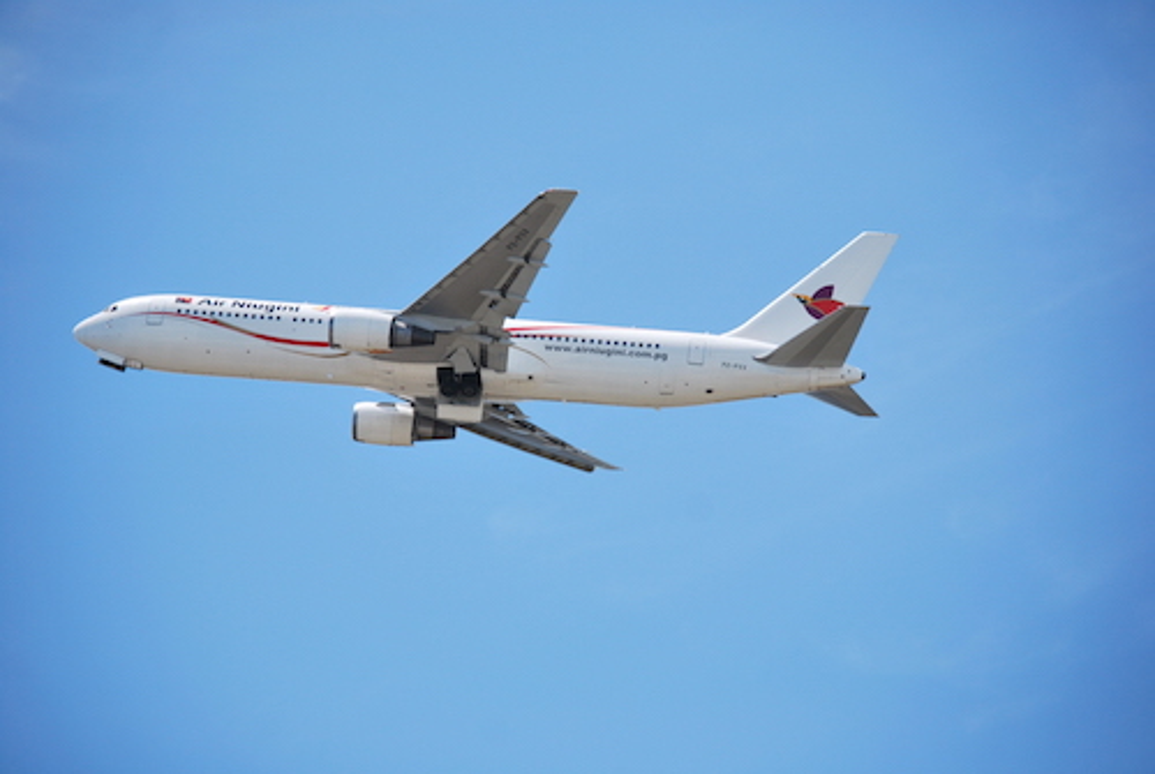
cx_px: 578
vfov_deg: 6.1
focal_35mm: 225
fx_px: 7229
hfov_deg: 9.1
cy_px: 387
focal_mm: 150
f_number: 5
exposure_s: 1/1600
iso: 200
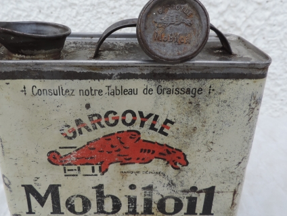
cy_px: 85
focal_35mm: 34
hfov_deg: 53.7
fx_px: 282
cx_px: 118
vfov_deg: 41.6
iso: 80
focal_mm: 4.3
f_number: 3
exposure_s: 1/80
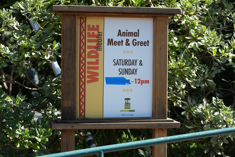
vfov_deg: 13.7
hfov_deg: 20.4
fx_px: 653
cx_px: 118
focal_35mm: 100
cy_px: 78
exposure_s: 1/1000
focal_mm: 100
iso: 800
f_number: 4.5
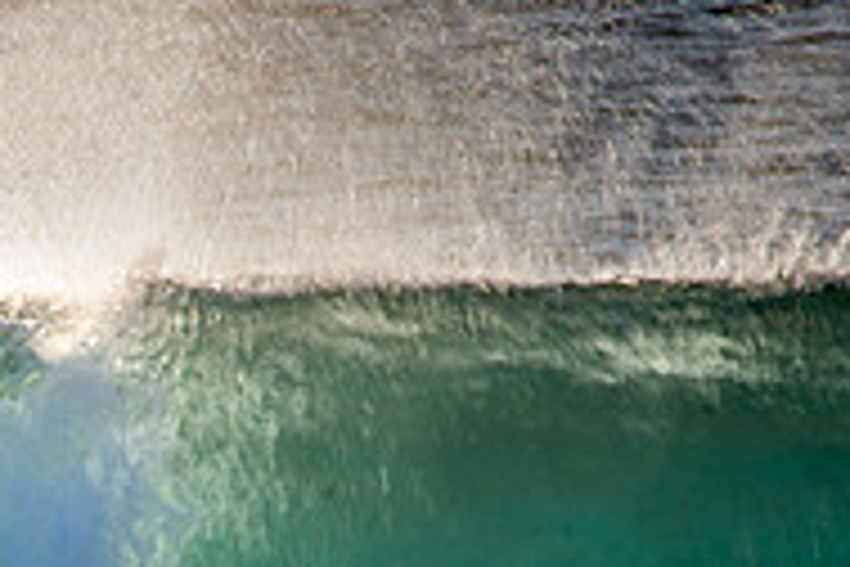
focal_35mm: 2302
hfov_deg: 0.9
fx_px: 54349
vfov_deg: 0.6
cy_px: 817
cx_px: -247
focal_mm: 500
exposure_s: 1/30
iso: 100
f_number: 22
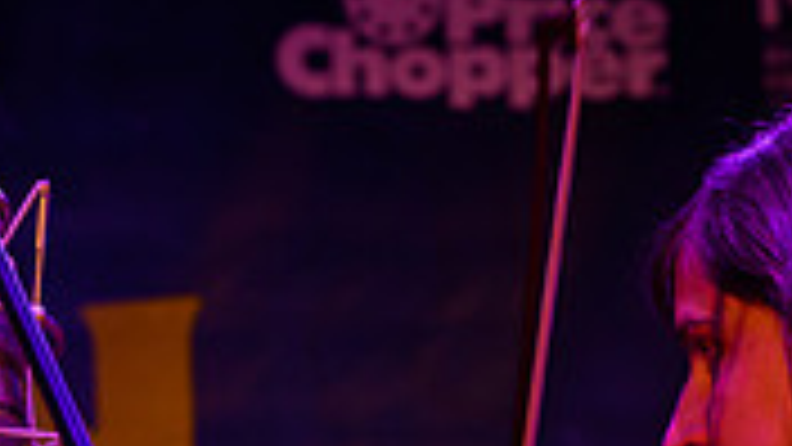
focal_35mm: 380
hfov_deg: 5.7
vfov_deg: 3.2
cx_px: 122
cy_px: 820
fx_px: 7980
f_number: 8
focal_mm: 110
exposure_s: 1/100
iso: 1600
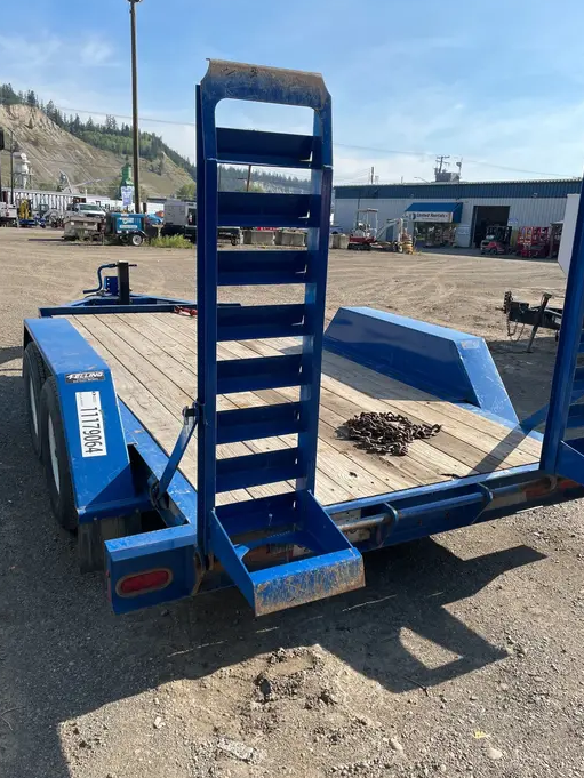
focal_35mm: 28
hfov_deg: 49.7
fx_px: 630
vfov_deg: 63.4
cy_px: 390
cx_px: 279
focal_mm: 4.2
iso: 32
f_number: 1.6
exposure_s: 1/2304
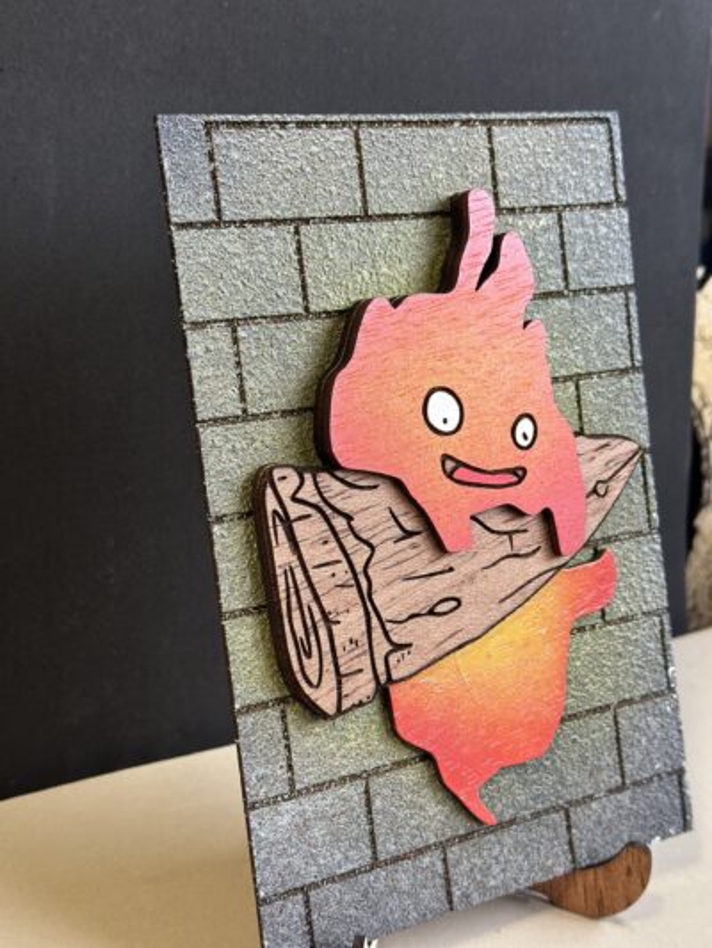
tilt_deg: -22.8
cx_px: 356
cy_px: 474
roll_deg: -4.1
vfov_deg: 39.6
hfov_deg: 30.3
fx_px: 1316
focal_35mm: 48
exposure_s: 1/100
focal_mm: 6.86
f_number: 1.78
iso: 100
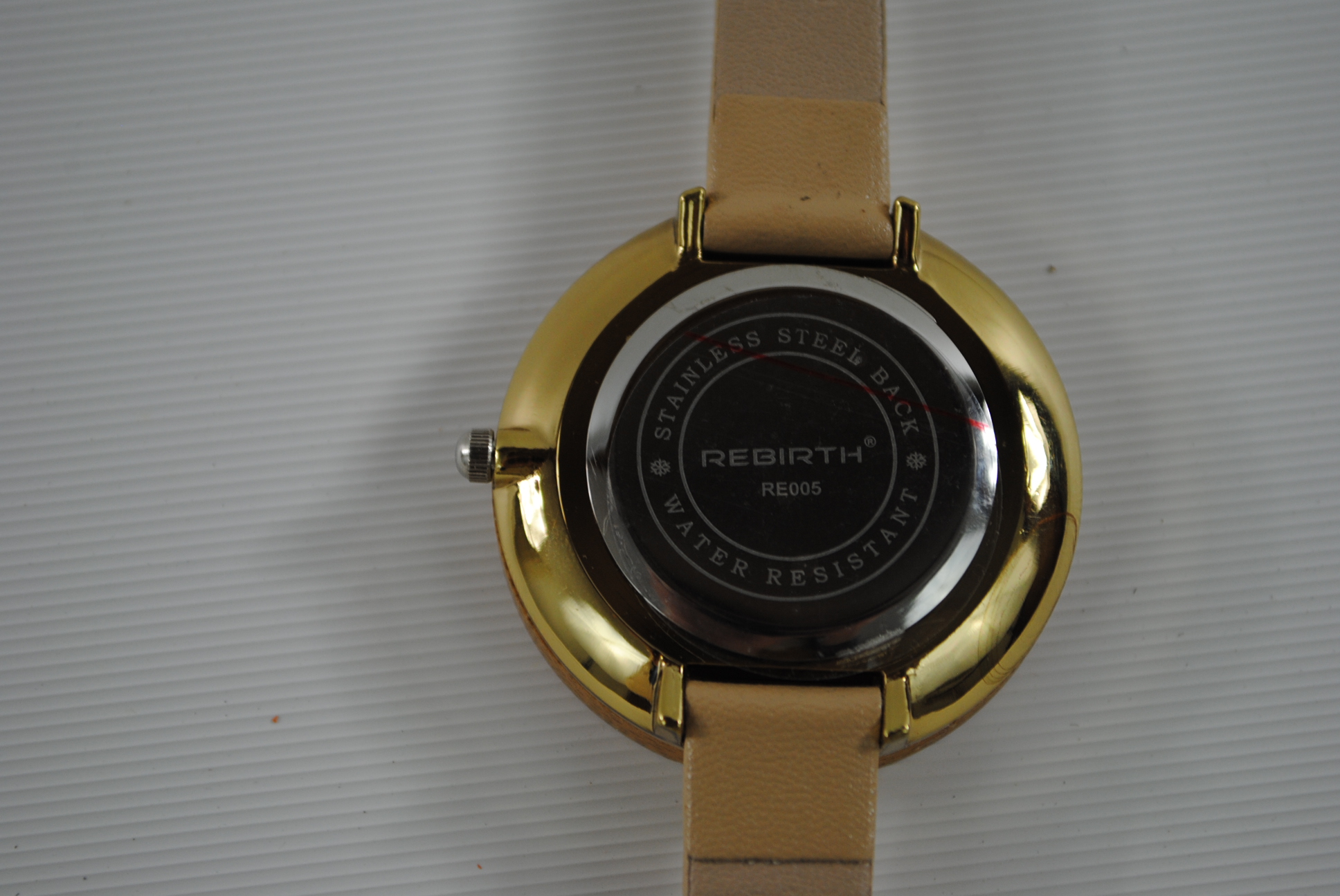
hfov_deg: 24.6
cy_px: 448
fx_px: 3075
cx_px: 670
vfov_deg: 16.6
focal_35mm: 82
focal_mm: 55
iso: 200
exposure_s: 1/60
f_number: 5.6
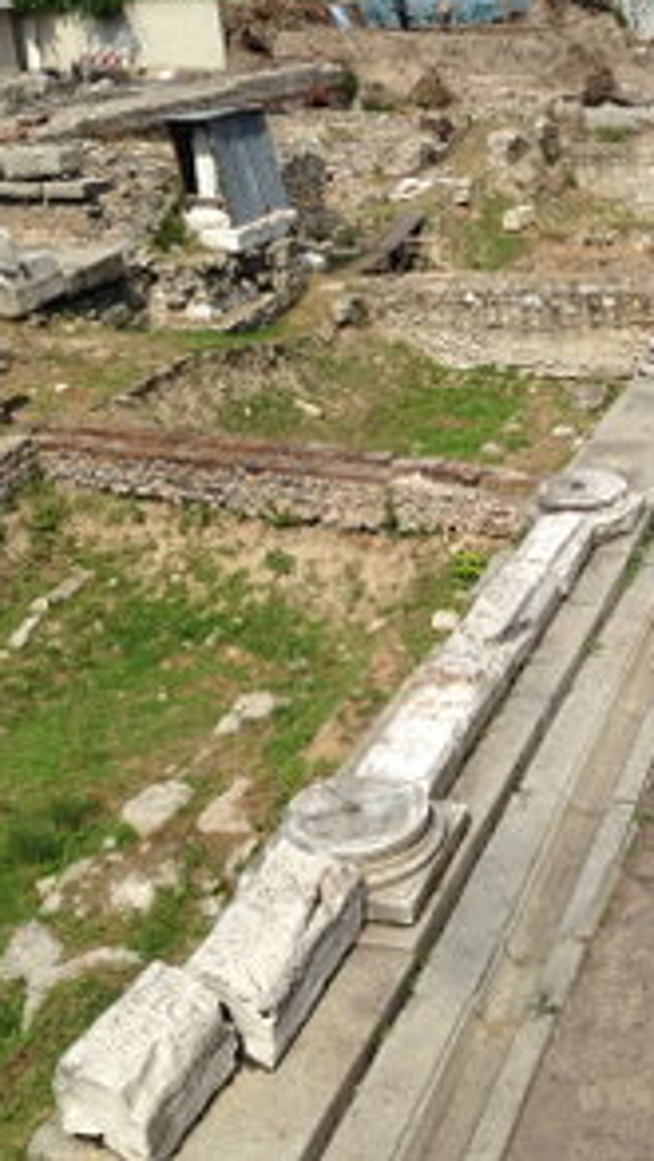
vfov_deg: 42.1
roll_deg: +0.4
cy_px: 571
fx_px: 1509
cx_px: 658
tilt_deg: -22.5
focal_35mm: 49
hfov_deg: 23.4
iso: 50
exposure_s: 1/2262
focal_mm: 4.12
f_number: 2.4
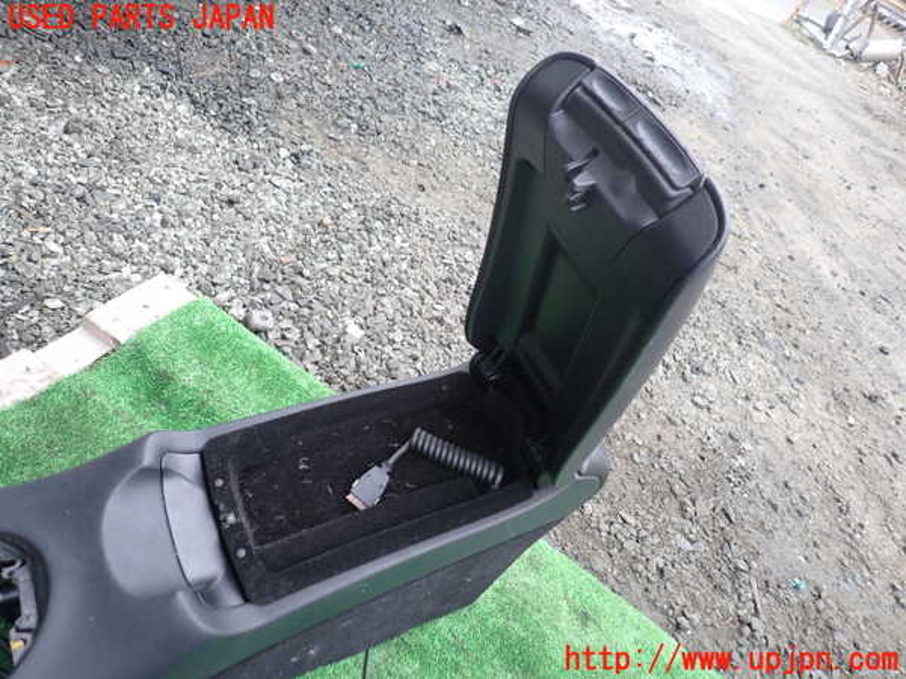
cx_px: 453
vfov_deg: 54.9
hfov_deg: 69.4
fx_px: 654
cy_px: 340
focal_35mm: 25
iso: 100
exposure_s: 1/100
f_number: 2
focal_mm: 4.5
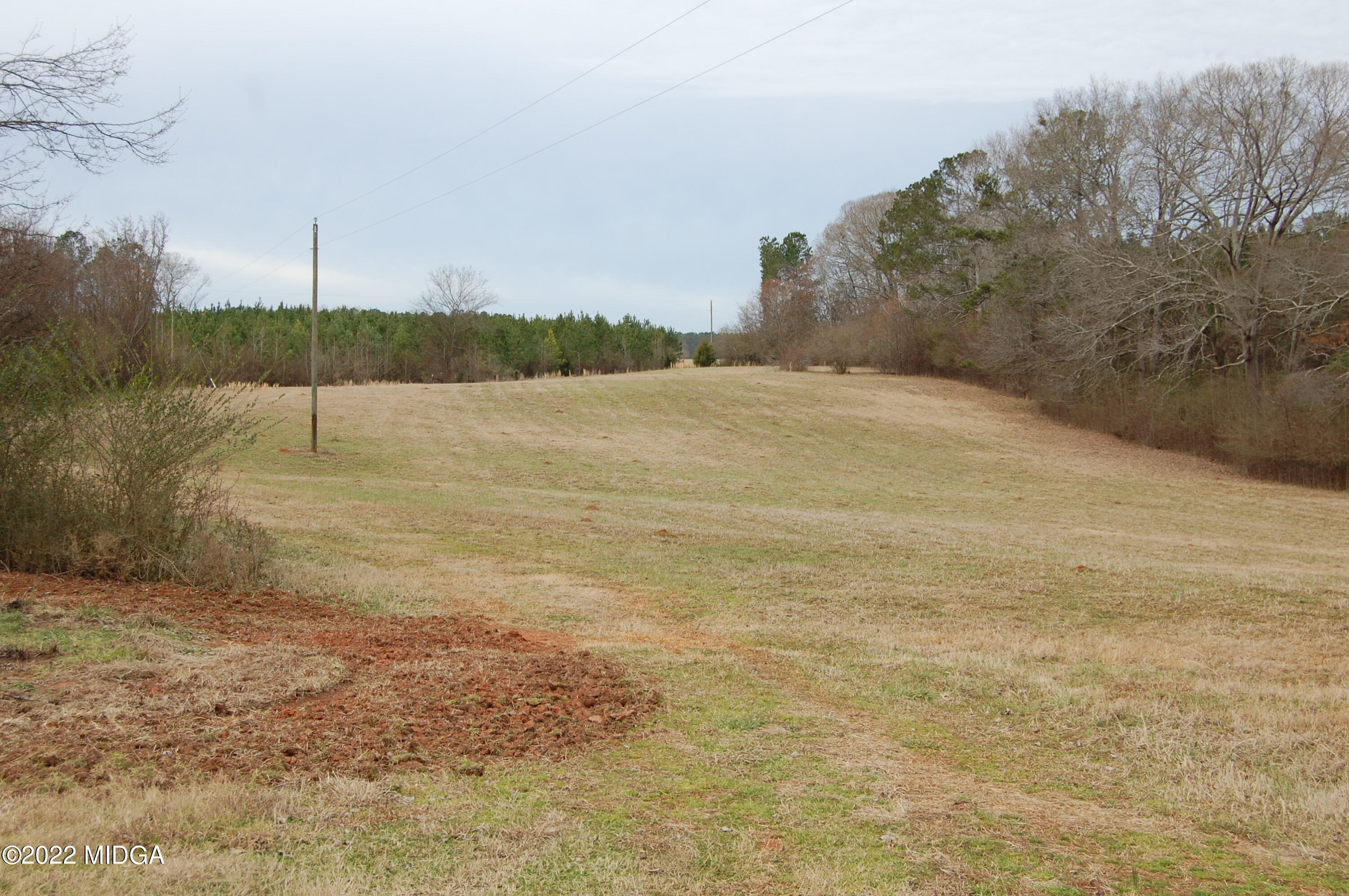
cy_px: 448
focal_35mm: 45
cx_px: 674
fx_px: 1685
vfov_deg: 29.8
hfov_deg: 43.6
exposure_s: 1/200
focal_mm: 30
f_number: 7.1
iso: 200
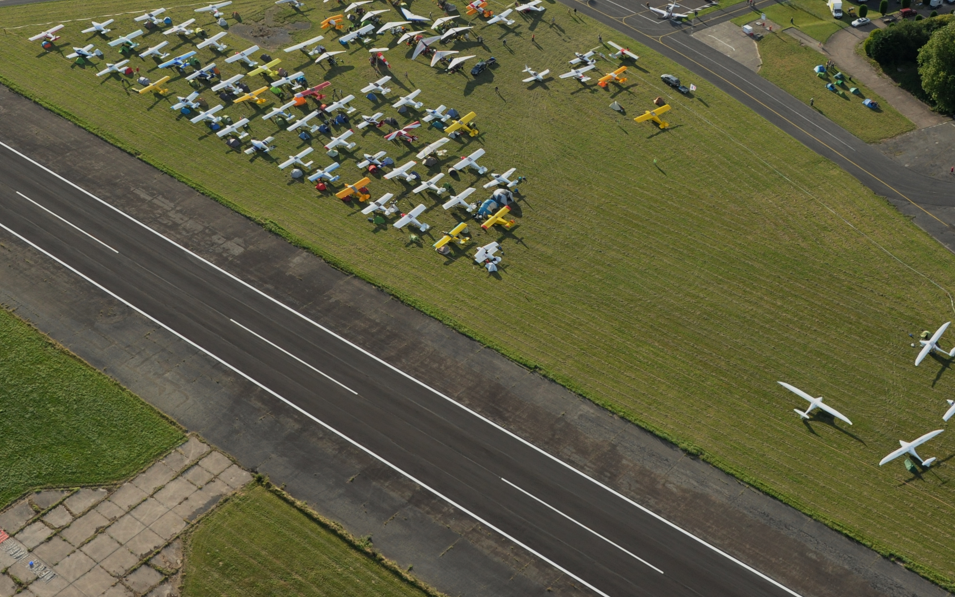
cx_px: 445
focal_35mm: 62
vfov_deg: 20.9
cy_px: 185
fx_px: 1614
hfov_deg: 33.0
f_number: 7.1
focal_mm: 40
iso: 2000
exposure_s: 1/2000
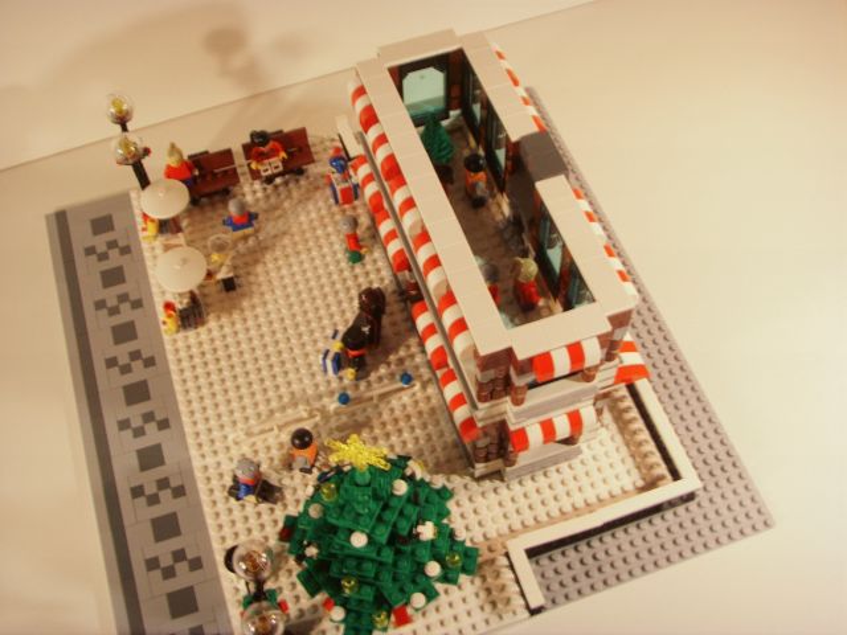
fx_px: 954
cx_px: 424
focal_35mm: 39
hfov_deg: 47.9
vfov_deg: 36.8
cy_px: 318
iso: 63
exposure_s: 1/8
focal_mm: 6.6
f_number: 3.5
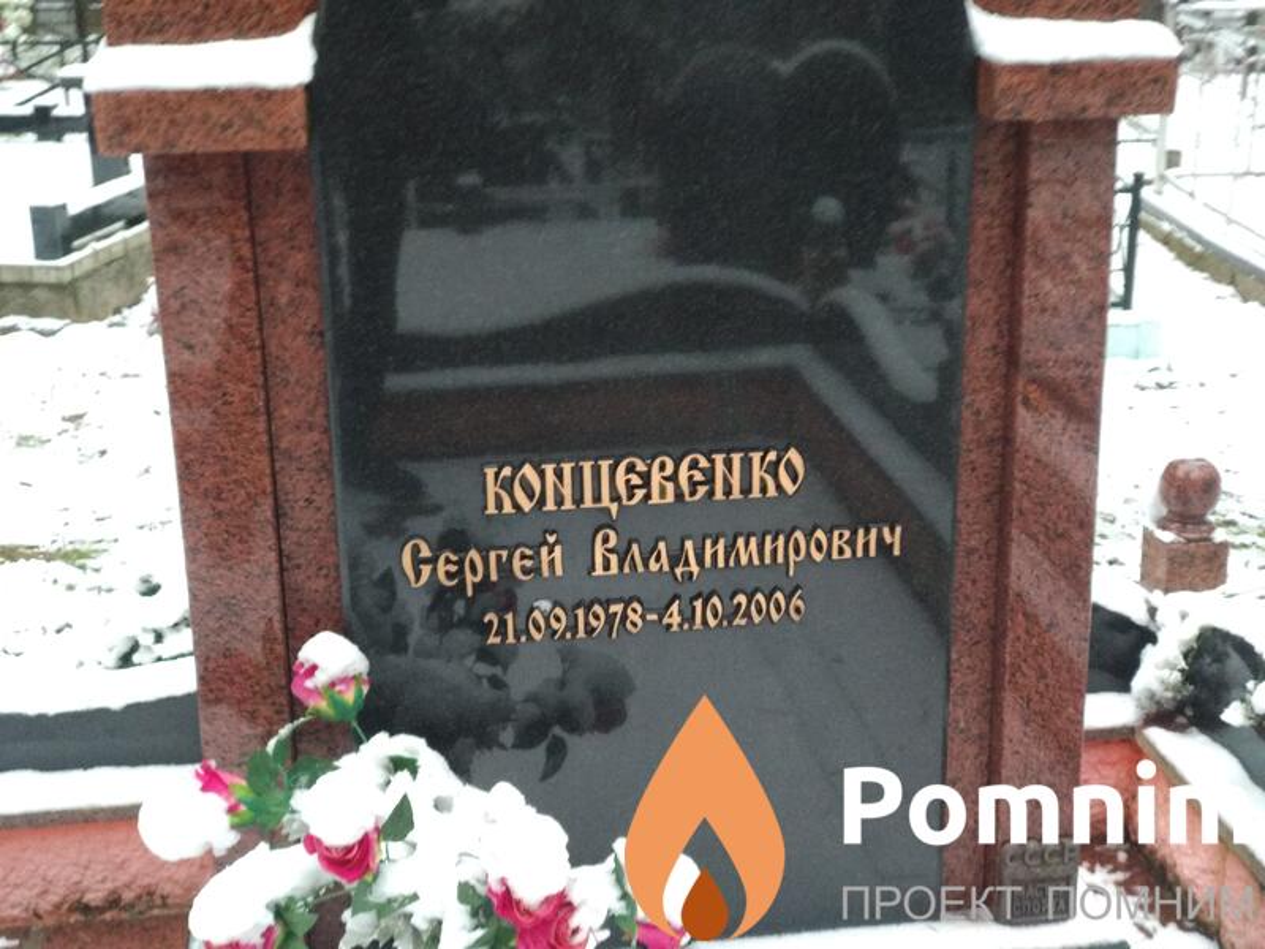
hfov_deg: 36.8
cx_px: 632
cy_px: 474
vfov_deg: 28.0
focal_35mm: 52
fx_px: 1900
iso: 800
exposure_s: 1/30
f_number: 2.6
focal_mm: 5.99
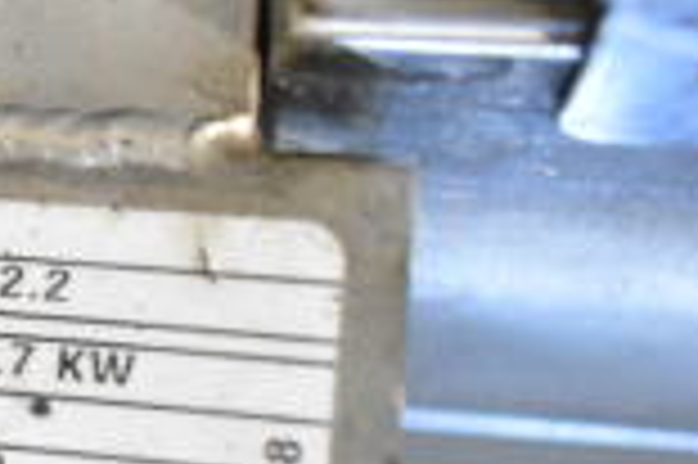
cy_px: 372
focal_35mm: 124
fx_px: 2401
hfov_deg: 14.1
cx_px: -671
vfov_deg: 11.0
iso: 5000
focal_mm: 21
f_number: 3.8
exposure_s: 1/30
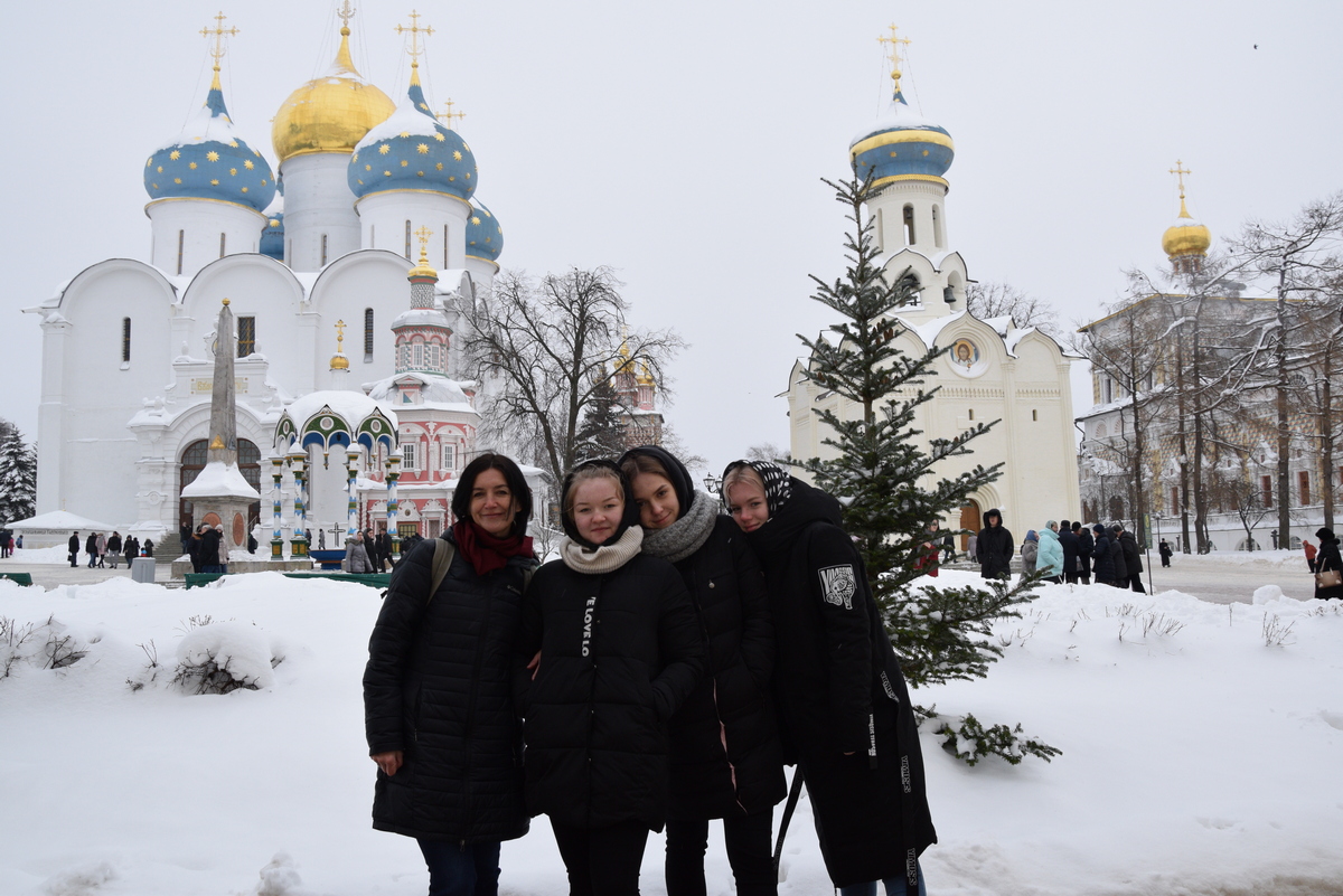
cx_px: 672
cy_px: 448
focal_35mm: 27
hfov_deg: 67.4
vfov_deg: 48.0
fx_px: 1008
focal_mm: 18
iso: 400
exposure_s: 1/250
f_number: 8
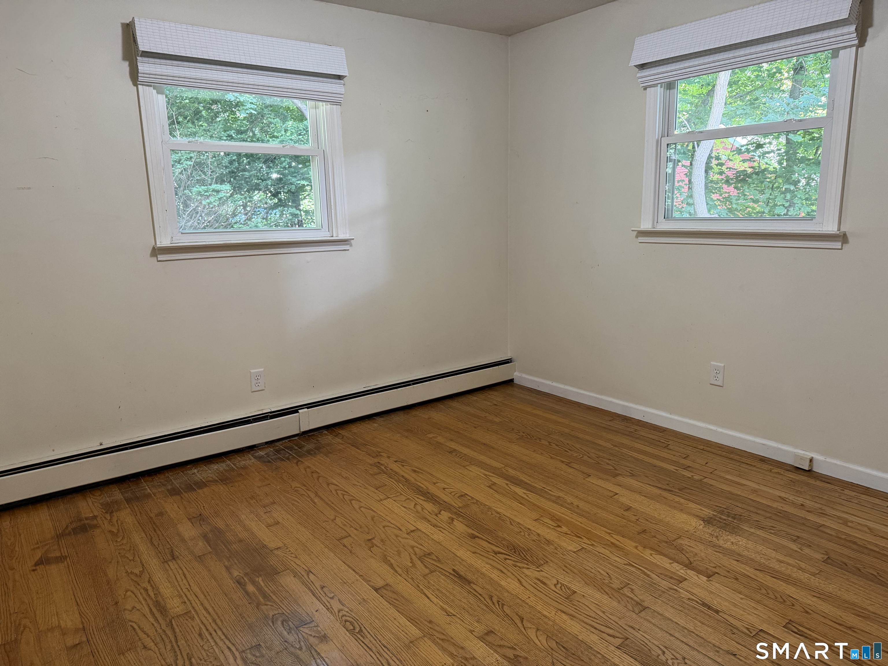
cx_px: 444
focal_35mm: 24
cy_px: 333
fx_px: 616
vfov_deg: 56.8
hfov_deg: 71.6
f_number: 1.78
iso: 320
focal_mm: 6.76
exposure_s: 1/60
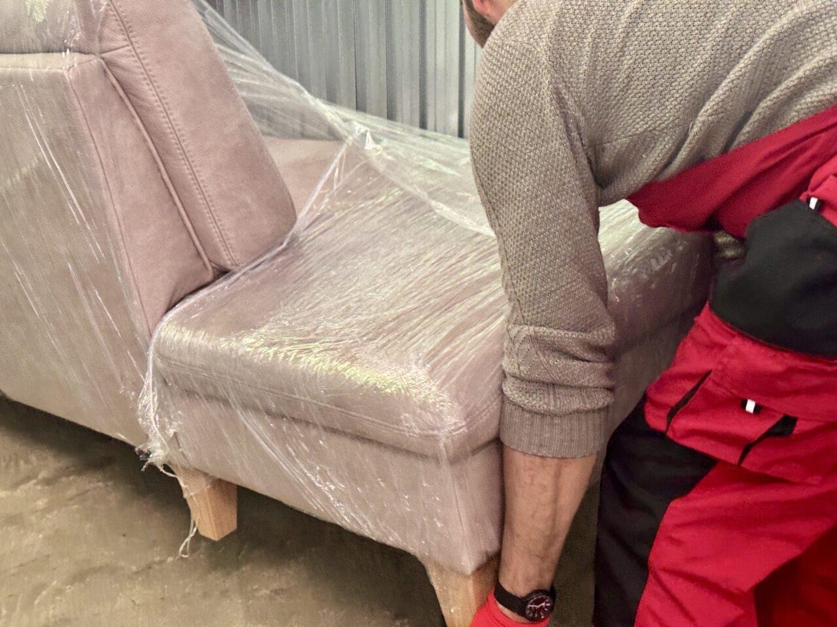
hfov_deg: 39.7
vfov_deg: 30.3
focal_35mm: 48
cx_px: 418
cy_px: 314
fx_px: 1161
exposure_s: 1/33
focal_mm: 6.76
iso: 250
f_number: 1.78
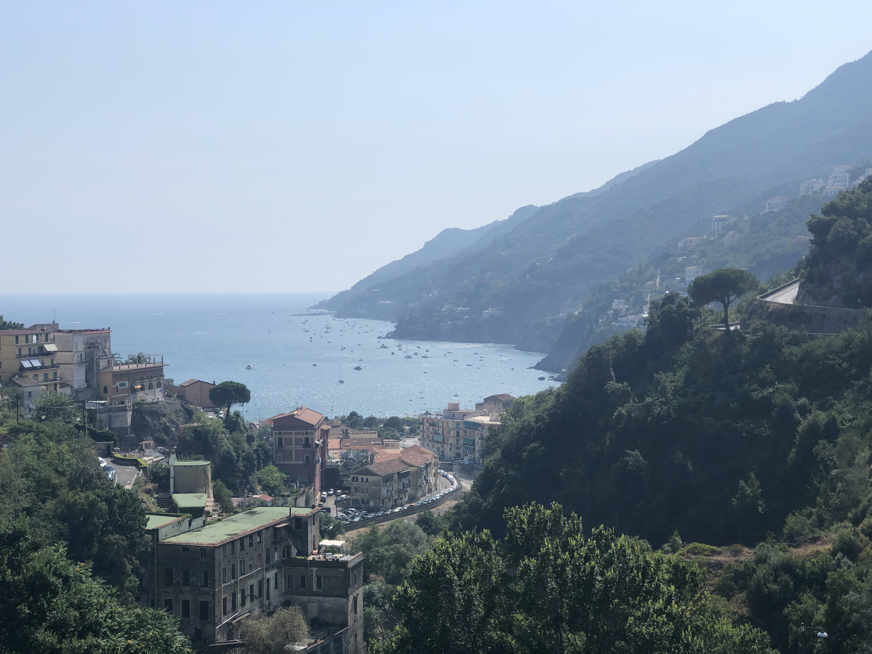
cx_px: 436
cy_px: 327
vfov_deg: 25.7
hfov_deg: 33.8
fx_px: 1436
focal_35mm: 57
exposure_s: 1/1453
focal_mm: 6.6
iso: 20
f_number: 2.8
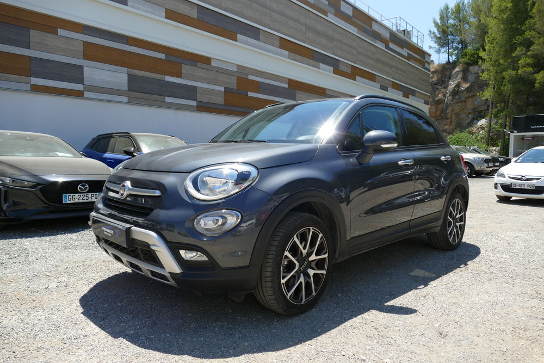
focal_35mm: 25
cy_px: 182
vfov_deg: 51.3
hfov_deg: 71.5
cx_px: 272
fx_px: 378
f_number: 2.8
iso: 125
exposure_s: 1/1300
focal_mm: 9.12
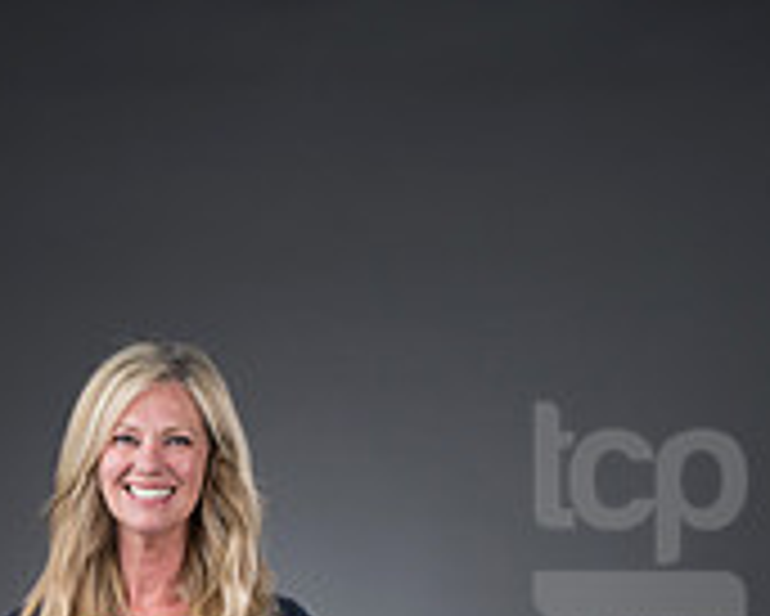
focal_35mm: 198
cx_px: 144
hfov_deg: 9.7
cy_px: 1007
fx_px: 4515
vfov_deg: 7.6
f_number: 5.6
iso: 160
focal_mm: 80
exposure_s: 1/250
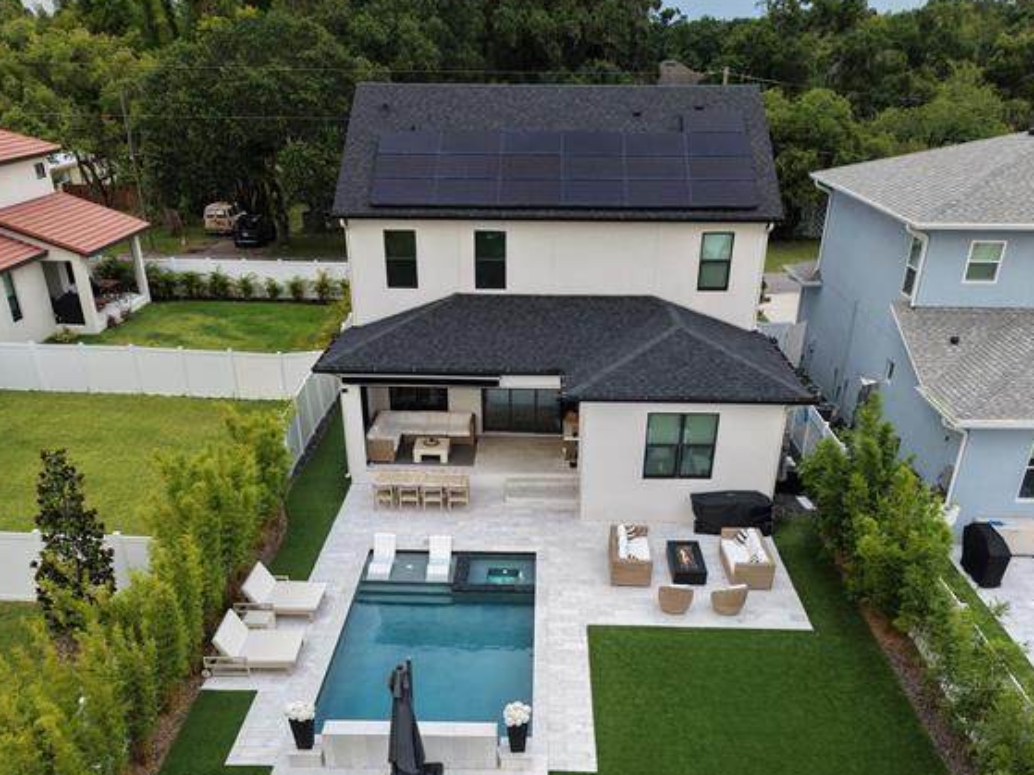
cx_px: 514
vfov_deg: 40.1
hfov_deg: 55.4
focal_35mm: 33
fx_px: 986
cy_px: 683
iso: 200
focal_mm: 8.67
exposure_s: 1/200
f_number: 1.8
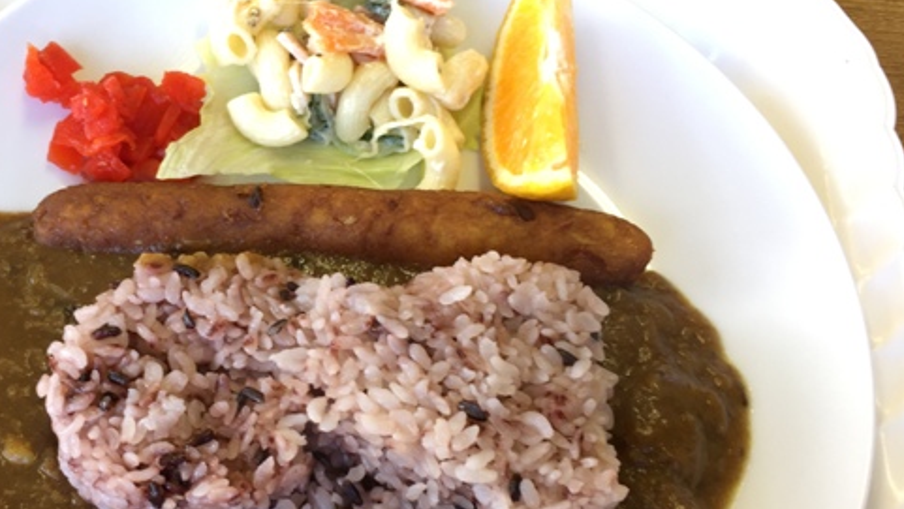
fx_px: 1007
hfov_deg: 47.6
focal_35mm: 42
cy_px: 351
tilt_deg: -64.0
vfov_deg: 28.1
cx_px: 304
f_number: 2.2
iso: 40
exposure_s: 1/33
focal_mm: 4.15
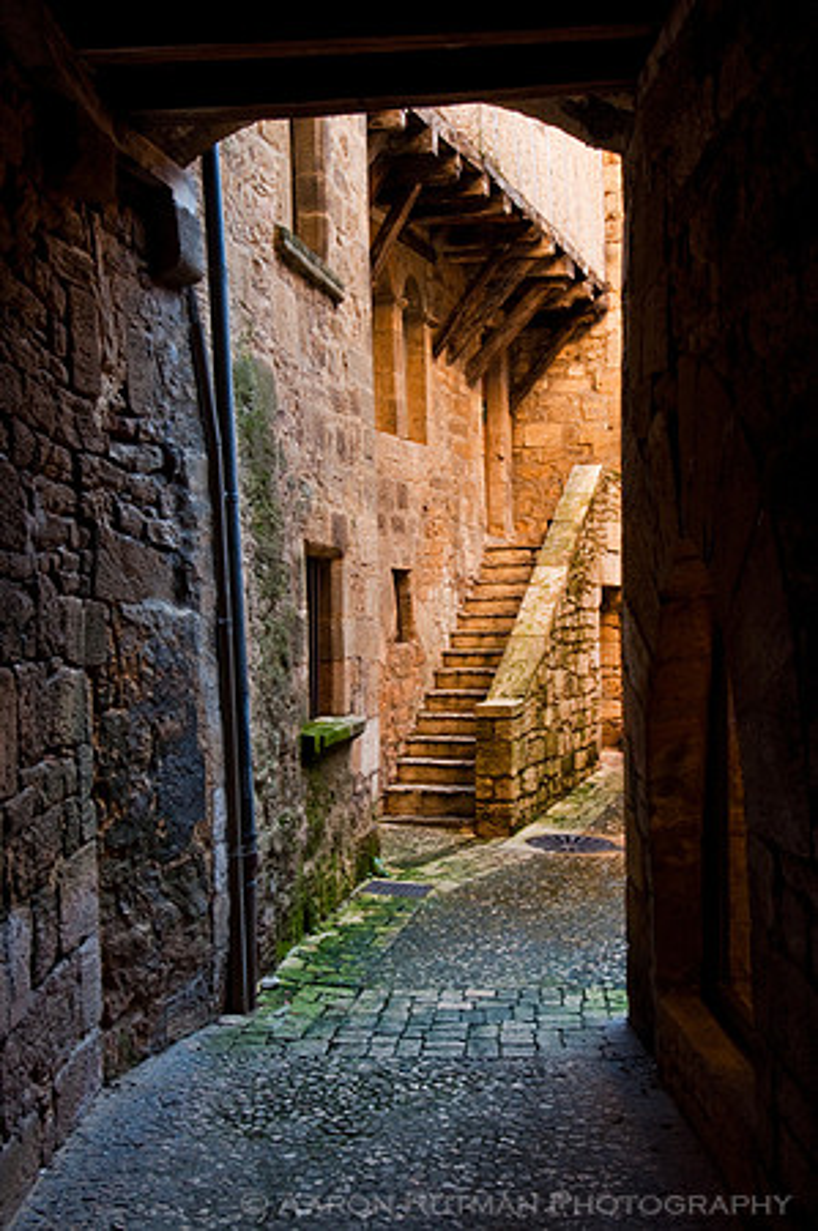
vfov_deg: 53.2
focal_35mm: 36
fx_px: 1230
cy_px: 616
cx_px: 409
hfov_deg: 36.8
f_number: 11
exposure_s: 1/8
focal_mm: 24
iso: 200
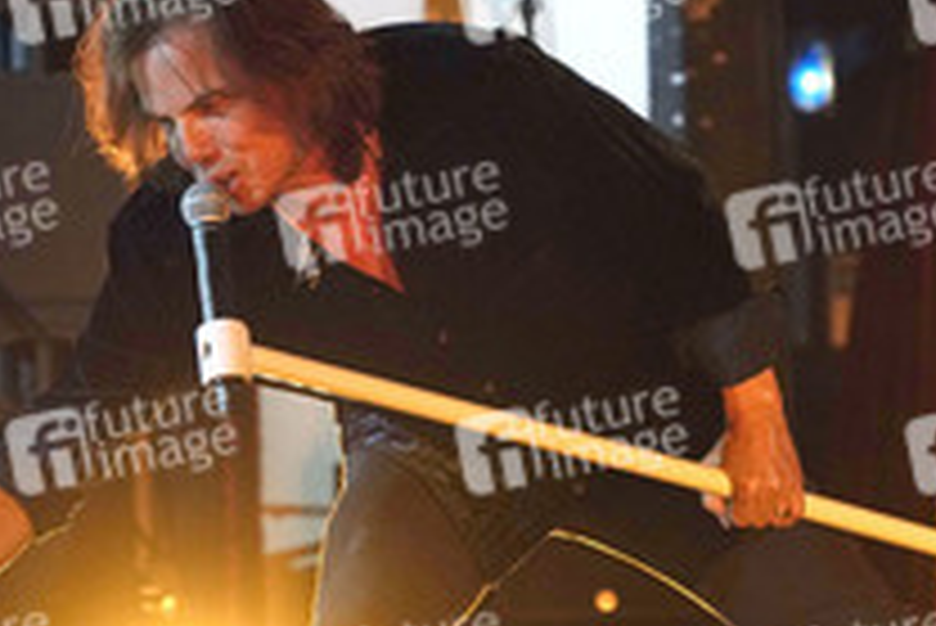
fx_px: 6869
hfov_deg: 7.8
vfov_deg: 5.2
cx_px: 452
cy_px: 329
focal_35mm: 264
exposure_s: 1/320
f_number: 5.6
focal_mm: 122
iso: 1600
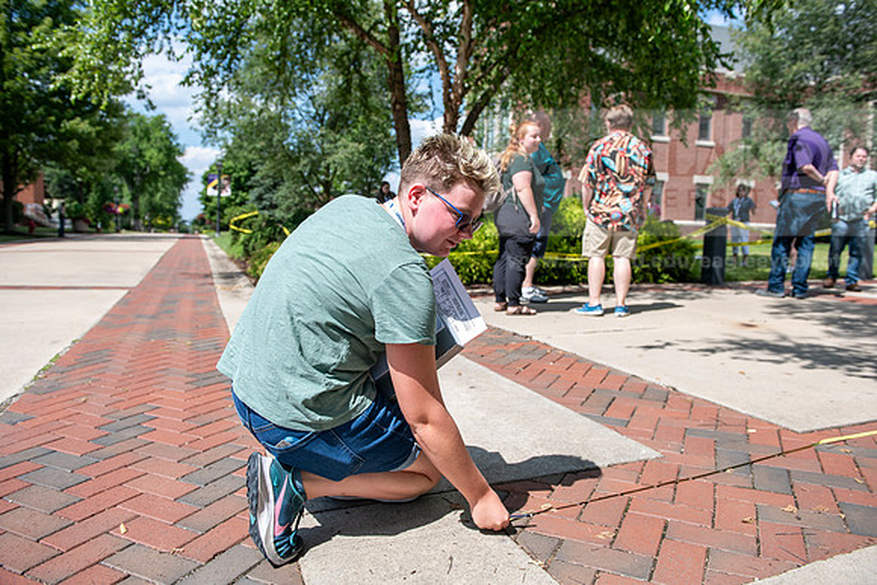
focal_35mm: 27
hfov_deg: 67.4
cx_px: 438
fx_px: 658
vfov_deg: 48.0
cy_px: 292
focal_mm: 27
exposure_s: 1/640
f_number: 4
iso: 125
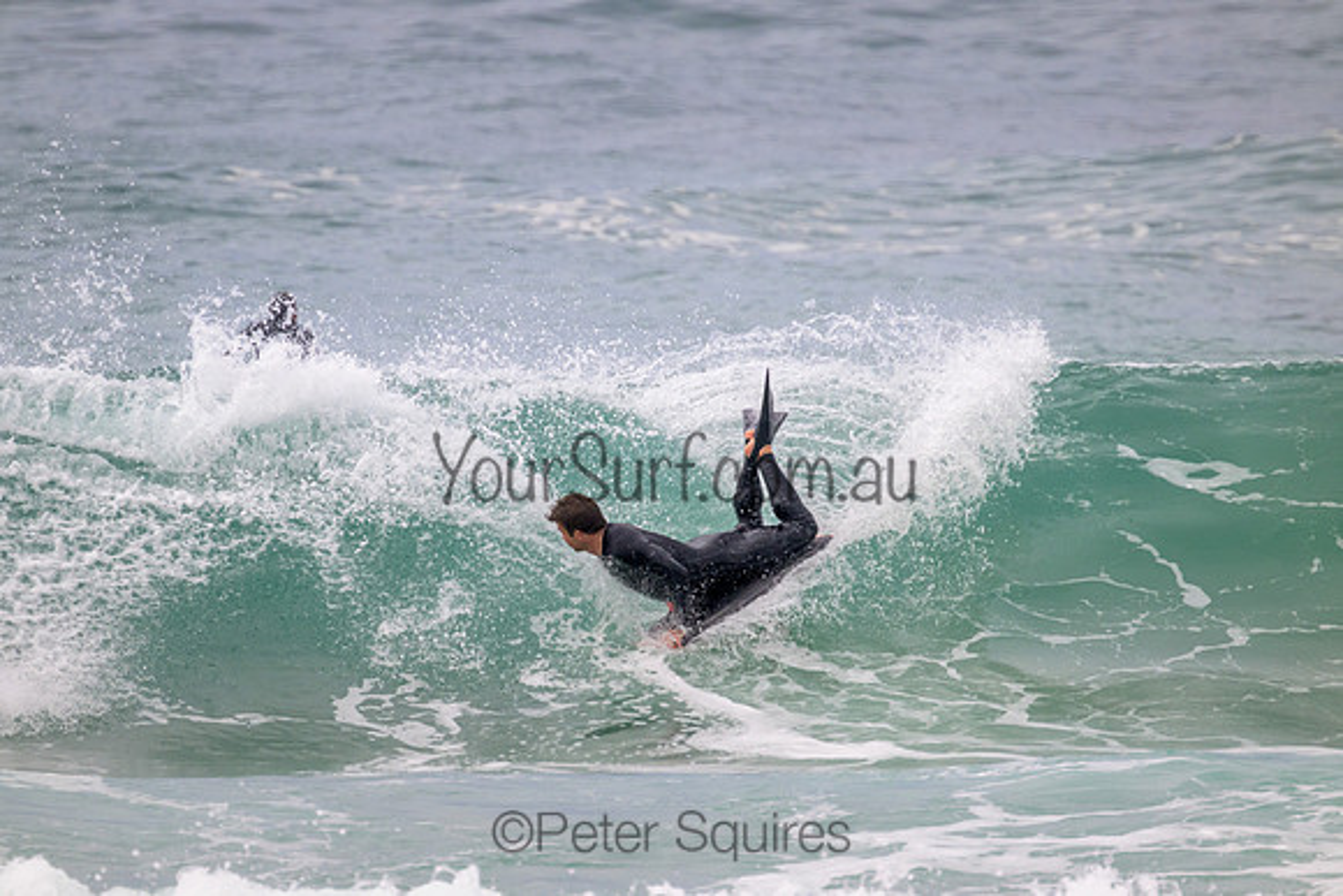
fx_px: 29850
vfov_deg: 1.7
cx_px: 672
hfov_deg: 2.6
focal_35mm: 800
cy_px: 448
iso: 1250
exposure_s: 1/2000
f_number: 11
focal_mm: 800
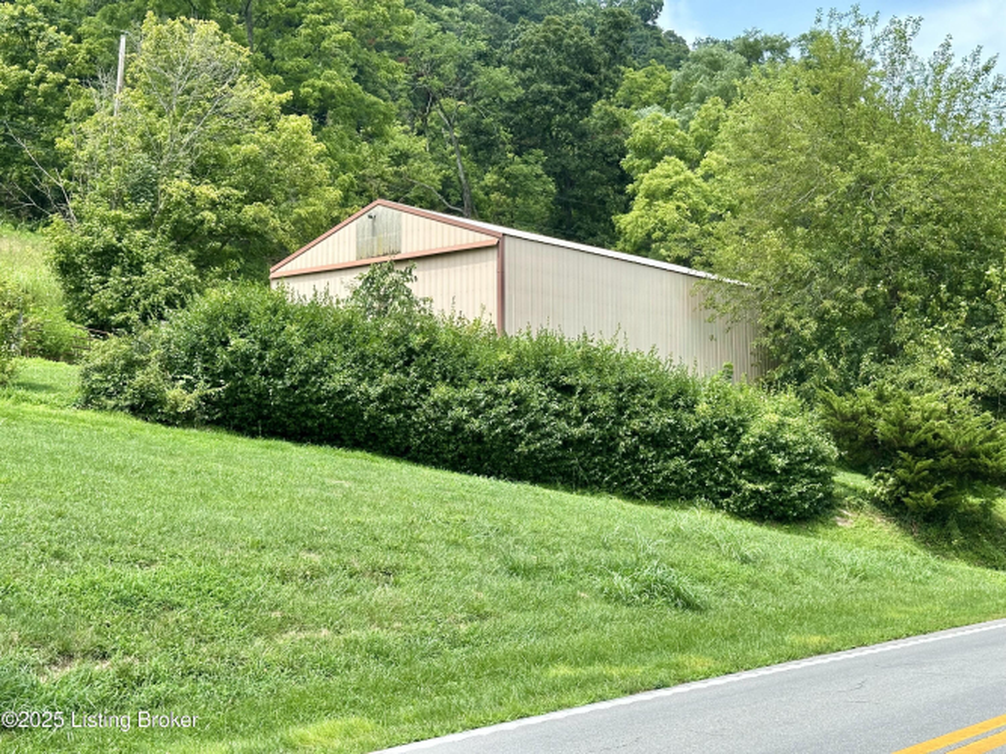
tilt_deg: +4.5
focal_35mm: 48
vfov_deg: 30.3
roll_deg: +0.3
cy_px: 377
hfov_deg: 39.7
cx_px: 503
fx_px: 1395
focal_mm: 6.86
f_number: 1.78
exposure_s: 1/1541
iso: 64
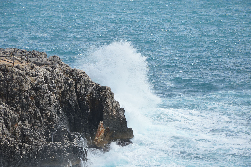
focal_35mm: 158
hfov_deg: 13.1
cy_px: 84
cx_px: 126
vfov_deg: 8.7
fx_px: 1097
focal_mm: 105
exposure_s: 1/250
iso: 100
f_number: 8
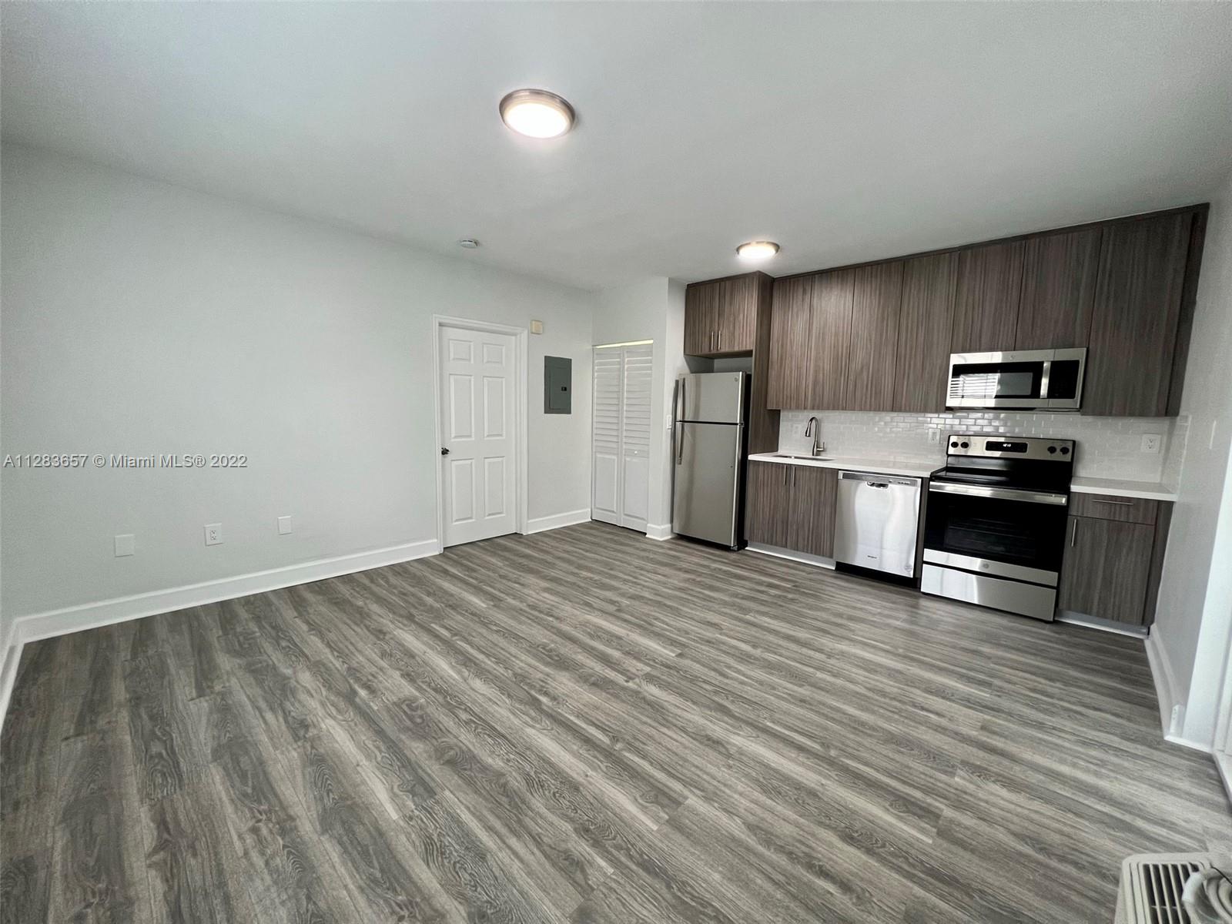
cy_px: 462
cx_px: 616
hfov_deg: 106.2
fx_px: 463
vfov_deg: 89.9
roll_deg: -1.5
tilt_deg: -6.9
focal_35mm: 13
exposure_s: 1/99
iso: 200
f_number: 1.8
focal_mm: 1.57
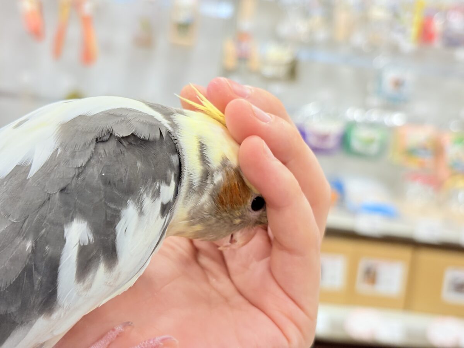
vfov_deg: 28.0
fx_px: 697
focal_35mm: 52
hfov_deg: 36.8
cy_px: 174
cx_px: 232
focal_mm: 5.96
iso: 100
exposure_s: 1/100
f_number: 1.6
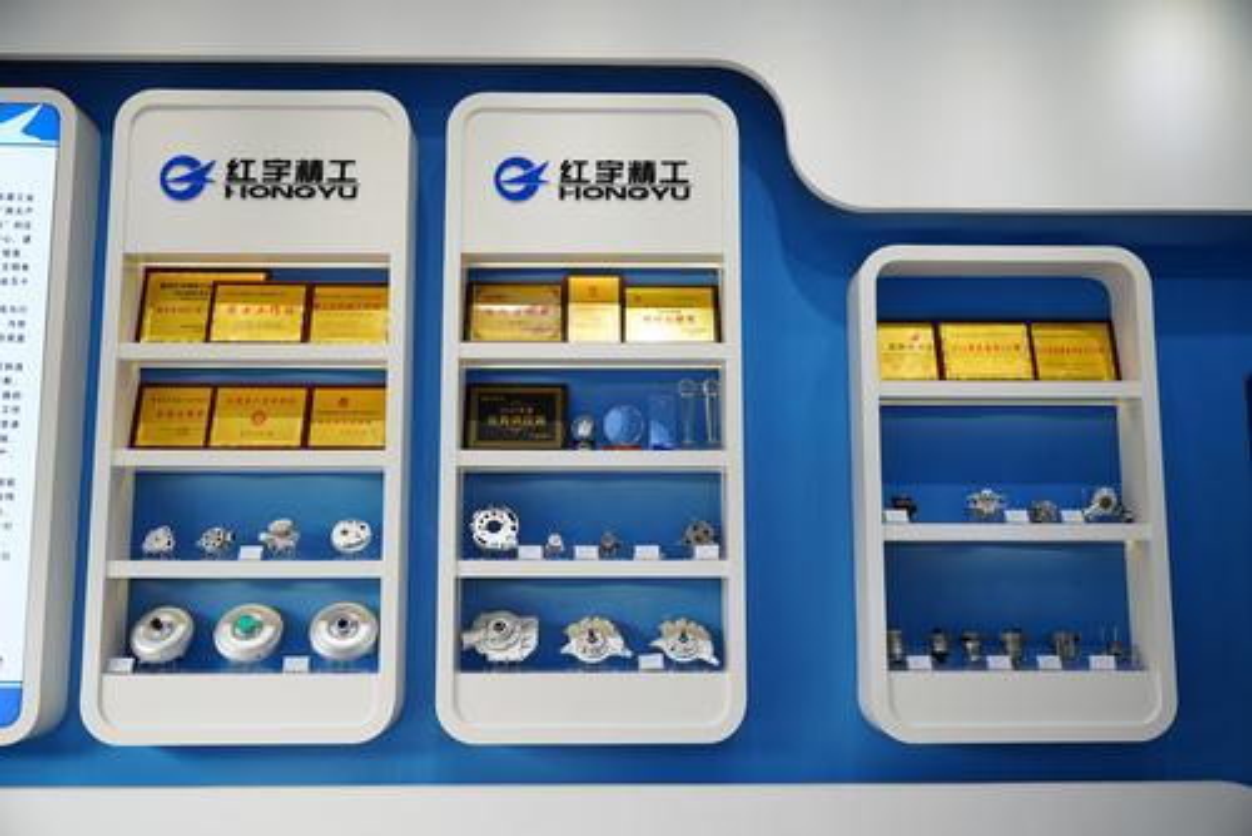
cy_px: 418
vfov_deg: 38.9
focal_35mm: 34
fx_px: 1183
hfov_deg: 55.8
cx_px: 626
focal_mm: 34
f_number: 4
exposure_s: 1/100
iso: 160
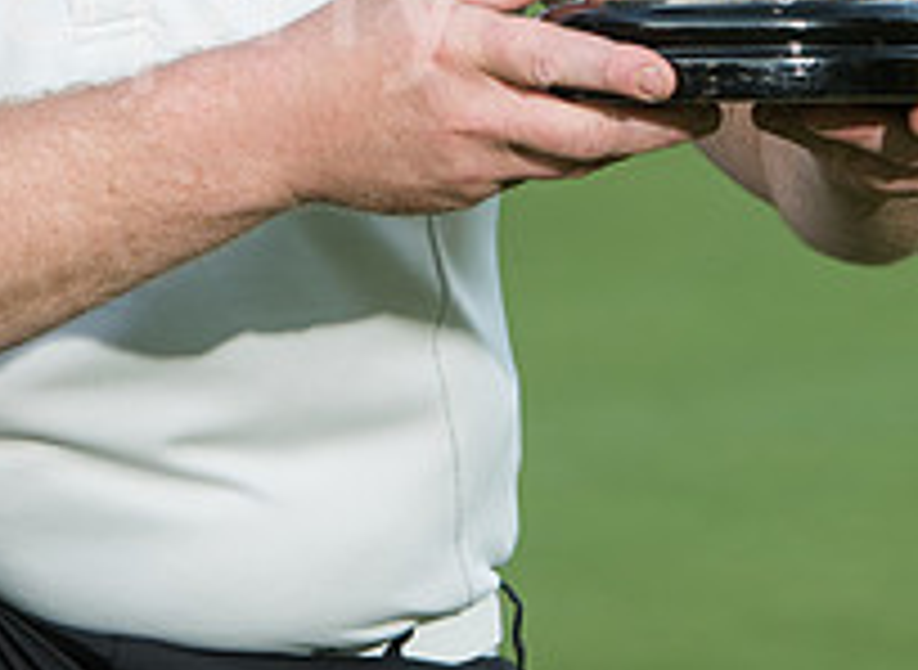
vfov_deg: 3.7
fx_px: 10299
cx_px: -92
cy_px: -304
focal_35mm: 392
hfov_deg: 5.1
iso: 400
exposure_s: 1/200
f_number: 5.6
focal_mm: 122
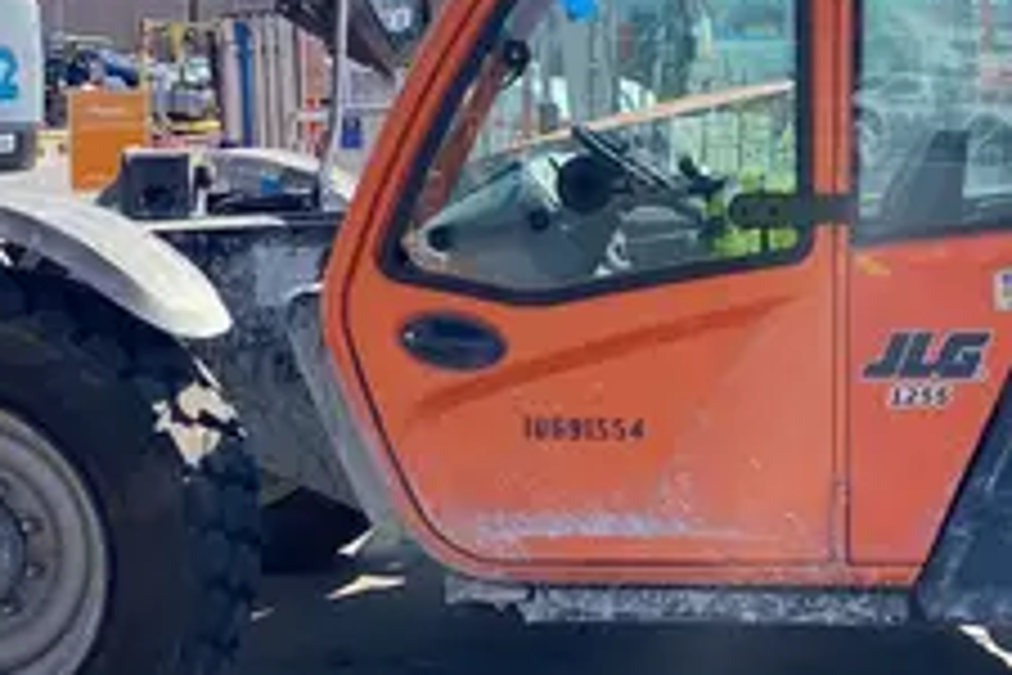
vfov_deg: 20.6
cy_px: 340
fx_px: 1855
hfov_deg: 30.2
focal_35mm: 66
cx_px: 706
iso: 32
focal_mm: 4.25
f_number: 1.8
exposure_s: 1/1629
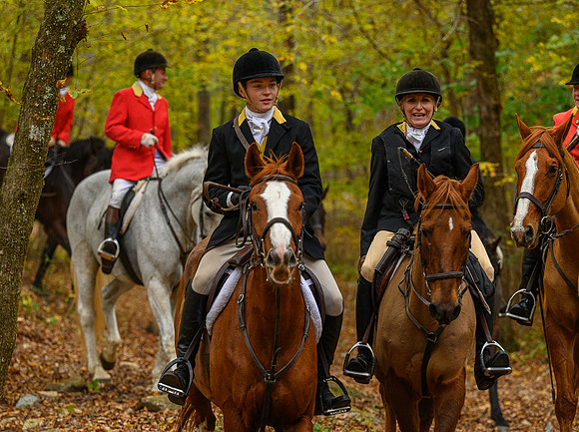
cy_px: 225
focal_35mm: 145
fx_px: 2424
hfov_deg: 13.6
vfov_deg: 10.2
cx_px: 319
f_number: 3.2
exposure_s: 1/400
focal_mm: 110
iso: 1250
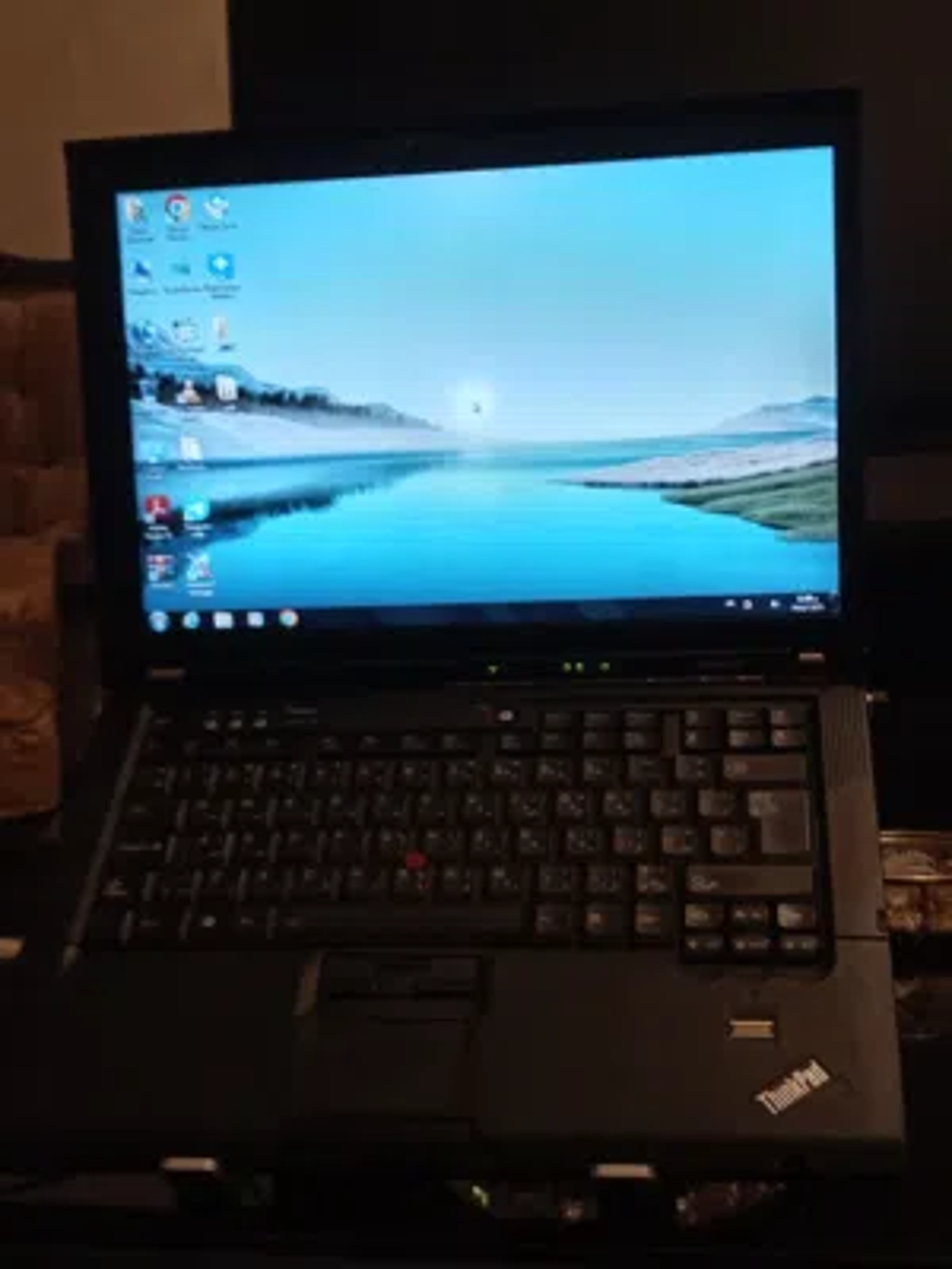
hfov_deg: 30.3
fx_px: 1760
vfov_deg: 39.7
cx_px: 476
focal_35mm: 48
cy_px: 634
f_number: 1.8
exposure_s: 1/33.3
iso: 190
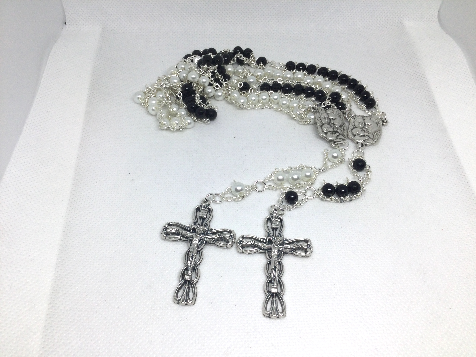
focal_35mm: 31
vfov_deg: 45.4
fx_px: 426
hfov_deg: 58.4
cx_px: 238
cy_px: 178
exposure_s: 1/120
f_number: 2.4
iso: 40
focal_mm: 3.3
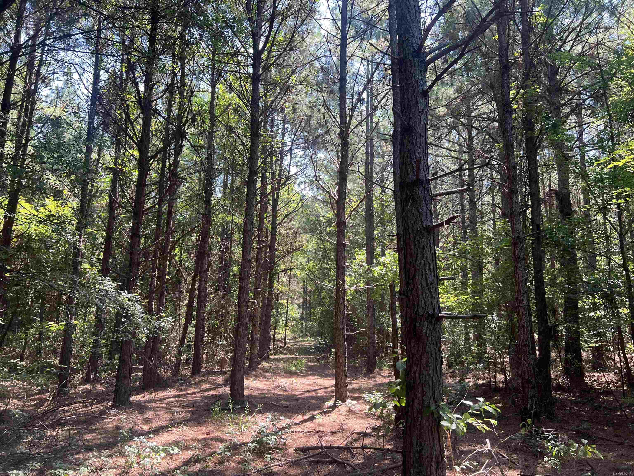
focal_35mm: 26
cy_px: 238
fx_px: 476
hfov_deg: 67.3
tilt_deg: +11.1
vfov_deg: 53.1
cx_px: 317
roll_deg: -1.3
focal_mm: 5.7
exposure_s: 1/164
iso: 40
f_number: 1.5
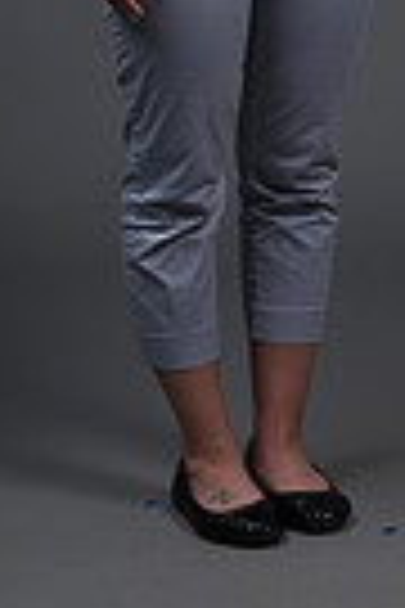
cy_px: -216
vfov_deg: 7.6
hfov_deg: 5.2
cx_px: 225
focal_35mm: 266
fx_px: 4488
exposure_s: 1/250
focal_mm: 80
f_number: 5.6
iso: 160
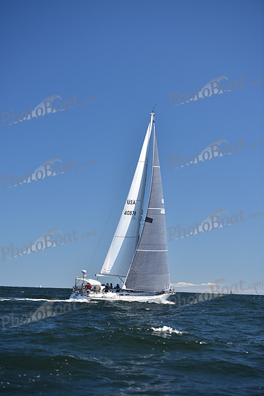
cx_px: 132
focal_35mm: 85
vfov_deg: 23.9
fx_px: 934
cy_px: 198
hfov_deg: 16.1
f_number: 3.5
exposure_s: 1/800
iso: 200
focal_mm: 85
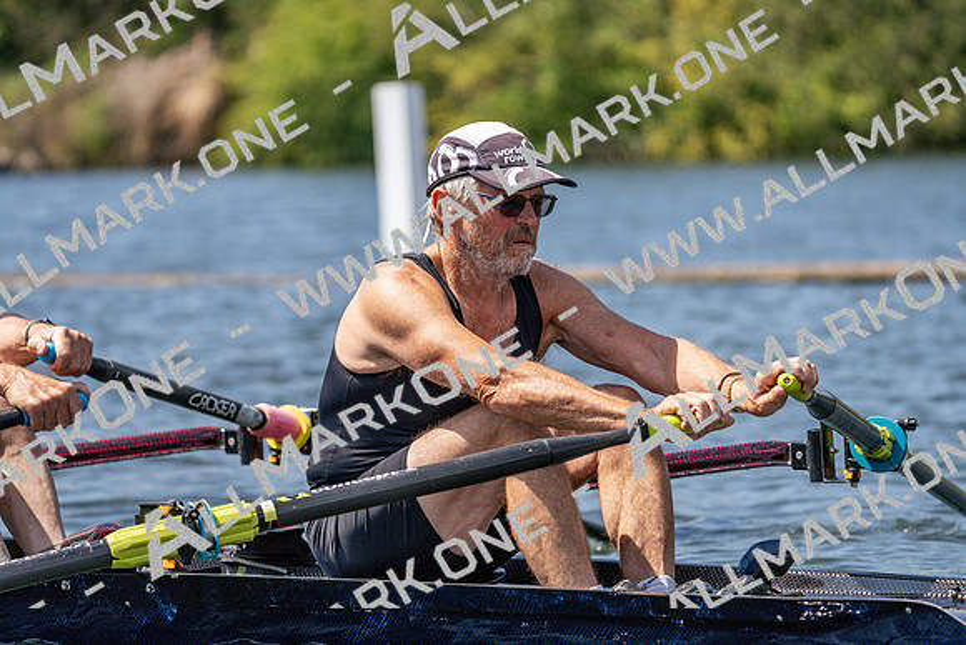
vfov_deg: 5.5
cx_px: 483
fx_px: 6656
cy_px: 322
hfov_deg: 8.3
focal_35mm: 248
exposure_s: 1/2000
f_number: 5.6
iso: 320
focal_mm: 248
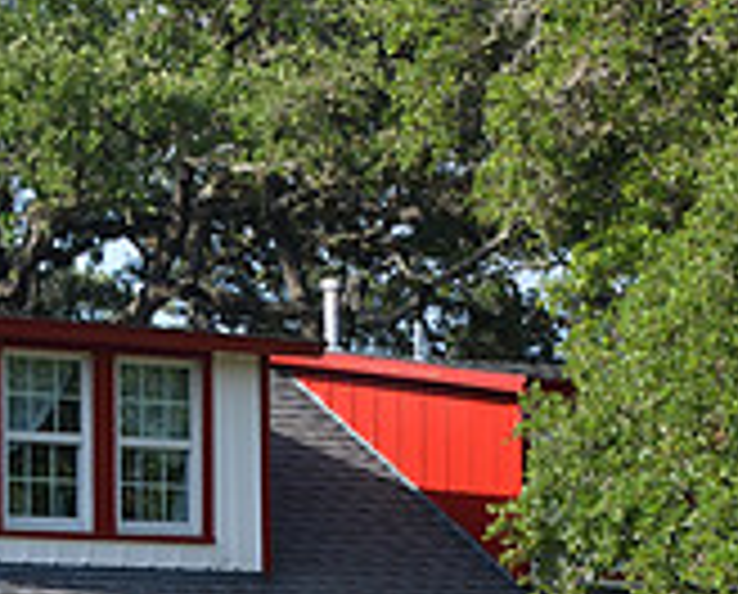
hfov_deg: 8.5
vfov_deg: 6.8
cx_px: 256
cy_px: 734
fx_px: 4992
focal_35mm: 228
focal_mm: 46
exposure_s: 1/250
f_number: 8
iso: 110
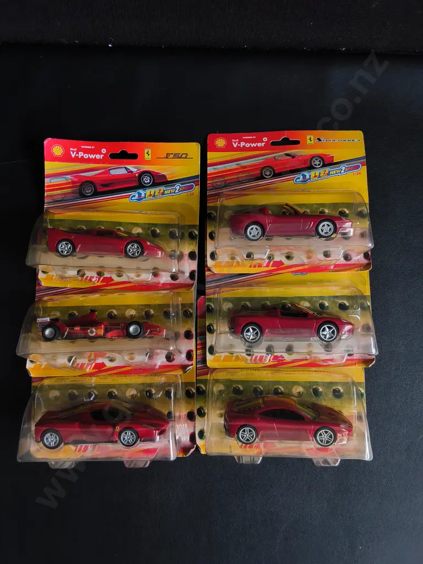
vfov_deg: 65.3
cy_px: 282
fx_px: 440
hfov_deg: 51.4
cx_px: 212
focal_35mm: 27
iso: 32
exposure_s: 1/147
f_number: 2
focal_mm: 2.87
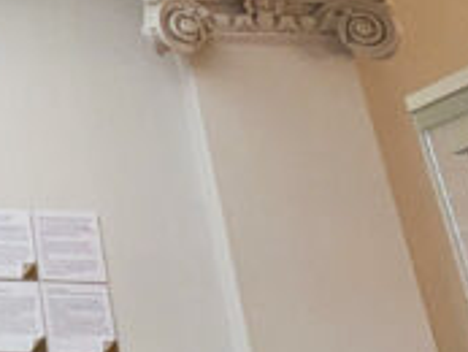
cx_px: -384
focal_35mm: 83
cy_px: -324
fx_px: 1123
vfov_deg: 14.9
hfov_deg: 18.3
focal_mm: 1.83
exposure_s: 1/100
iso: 55
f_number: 2.2
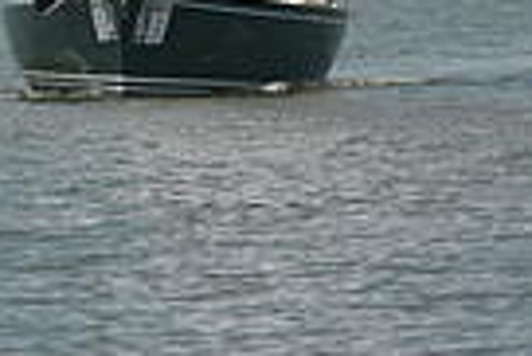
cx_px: 92
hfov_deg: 2.2
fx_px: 13861
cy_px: -751
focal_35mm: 937
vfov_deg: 1.5
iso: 320
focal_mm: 220
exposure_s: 1/1250
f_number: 8
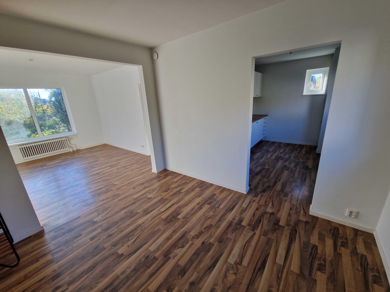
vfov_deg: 89.9
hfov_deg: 106.2
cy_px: 146
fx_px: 146
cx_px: 195
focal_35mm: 13
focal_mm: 2.2
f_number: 2.2
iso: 50
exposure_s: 1/100
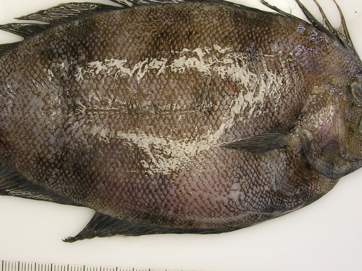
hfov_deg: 28.1
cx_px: 136
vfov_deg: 21.3
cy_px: 111
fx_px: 722
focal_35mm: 69
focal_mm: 7.8
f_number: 4.8
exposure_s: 1/20.3
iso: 64
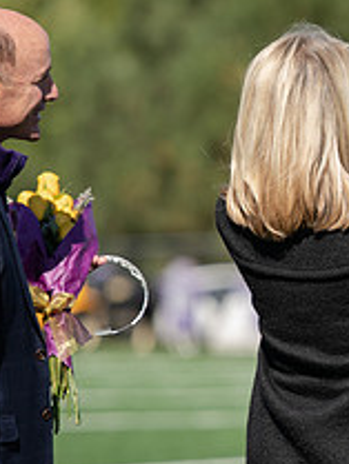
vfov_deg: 4.1
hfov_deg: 3.1
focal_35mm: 481
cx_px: 469
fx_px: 6459
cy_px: 250
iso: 200
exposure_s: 1/1600
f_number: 3.2
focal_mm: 180
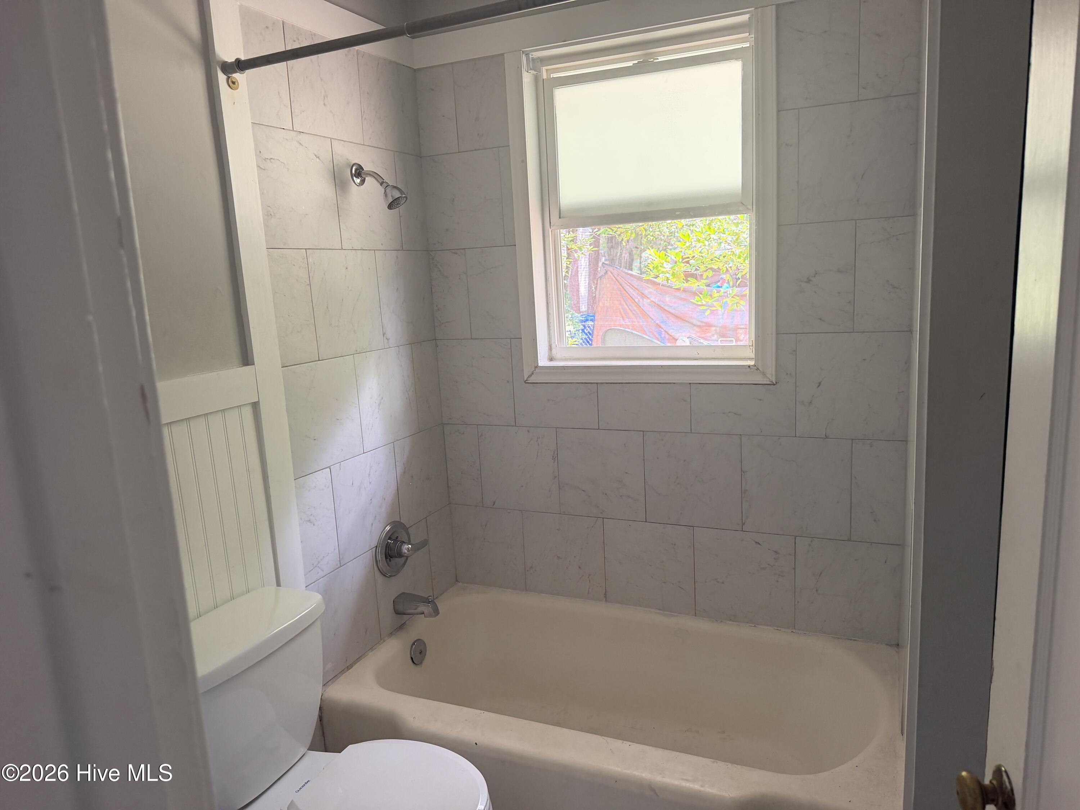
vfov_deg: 56.8
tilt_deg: -10.6
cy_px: 405
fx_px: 749
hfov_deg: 71.6
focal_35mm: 24
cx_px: 540
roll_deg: +4.1
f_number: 1.78
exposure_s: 1/71
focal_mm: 6.76
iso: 200
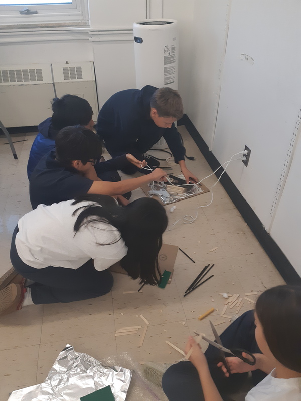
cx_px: 150
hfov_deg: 53.1
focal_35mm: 26
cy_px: 200
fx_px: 301
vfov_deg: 67.3
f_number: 1.7
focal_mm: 3.93
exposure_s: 1/60
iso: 160
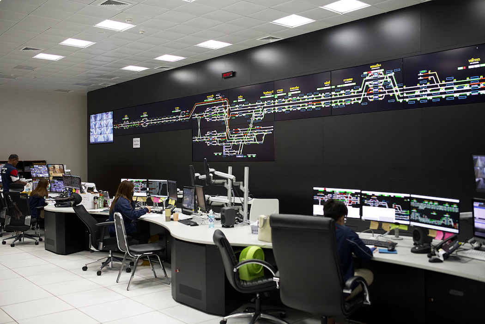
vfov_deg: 37.9
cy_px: 162
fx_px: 471
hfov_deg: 54.4
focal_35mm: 35
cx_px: 242
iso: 3200
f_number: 2.5
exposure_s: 1/400
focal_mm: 35
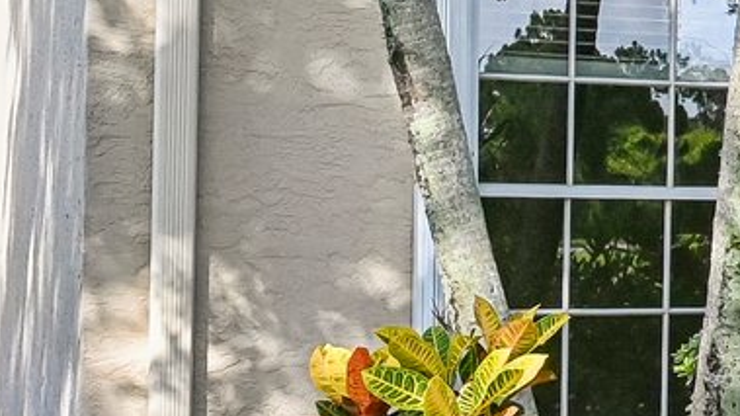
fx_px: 2335
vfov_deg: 10.2
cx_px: 1505
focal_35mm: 119
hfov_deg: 14.7
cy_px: 224
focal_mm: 21
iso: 2500
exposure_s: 1/1000
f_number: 11
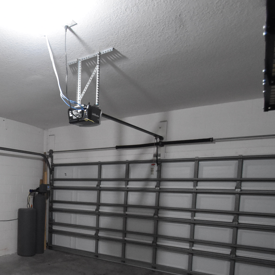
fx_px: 261
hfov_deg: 49.5
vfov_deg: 53.3
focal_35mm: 29
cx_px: 27
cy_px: 203
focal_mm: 10
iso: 3200
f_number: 3.5
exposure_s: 1/60
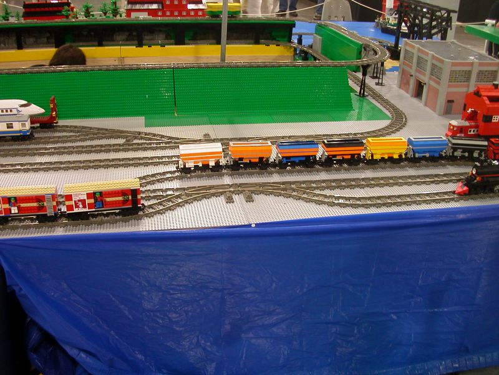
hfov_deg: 50.1
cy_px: 188
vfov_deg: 38.7
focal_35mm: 37
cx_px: 250
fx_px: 533
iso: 100
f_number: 2.7
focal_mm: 5.6
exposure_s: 1/13.9
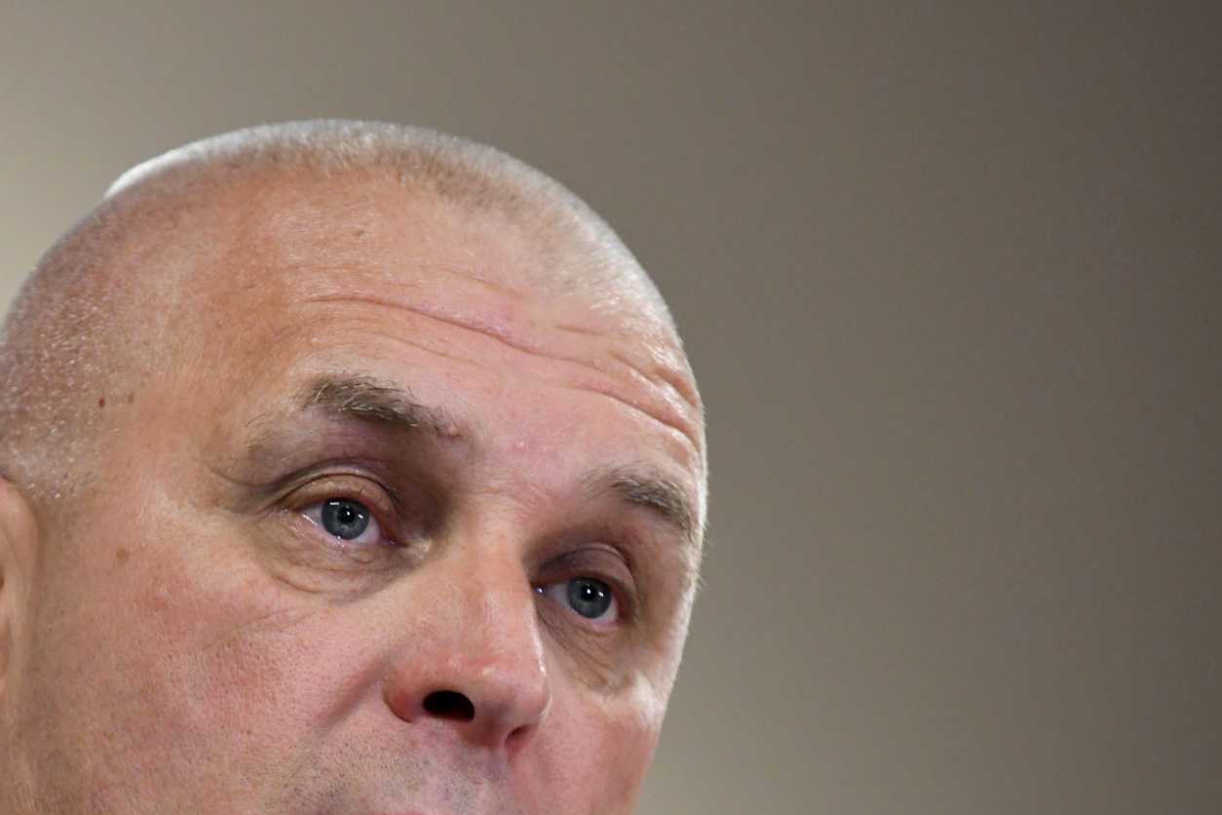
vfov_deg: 3.6
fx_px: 12892
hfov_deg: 5.4
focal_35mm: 380
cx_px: 343
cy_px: 555
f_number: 2.8
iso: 3200
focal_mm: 155
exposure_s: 1/200
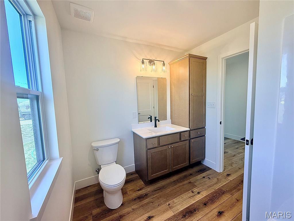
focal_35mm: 14
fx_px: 119
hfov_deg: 102.1
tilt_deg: -4.5
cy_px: 110
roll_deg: +2.2
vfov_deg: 85.7
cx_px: 147
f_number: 2.2
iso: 80
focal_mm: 2.22
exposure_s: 1/120
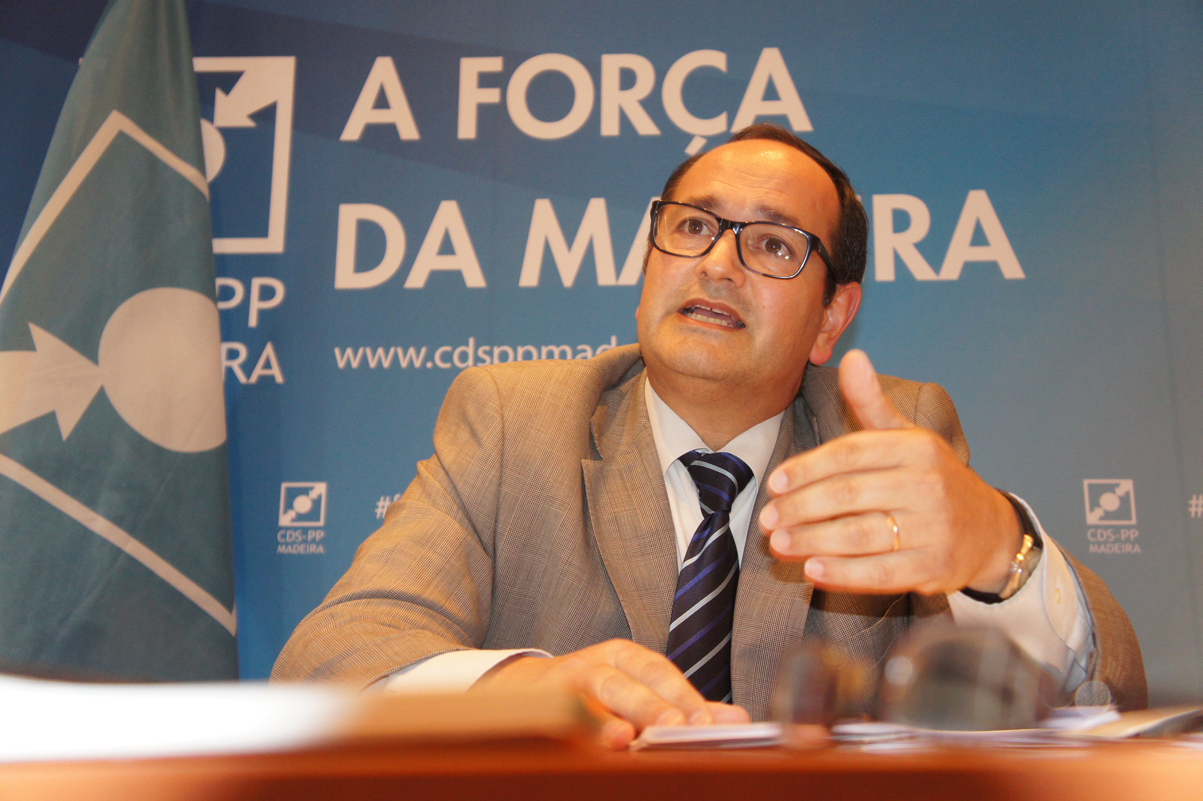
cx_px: 602
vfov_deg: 30.8
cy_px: 400
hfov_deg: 45.0
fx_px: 1453
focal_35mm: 44
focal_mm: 29
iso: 1600
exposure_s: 1/60
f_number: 4
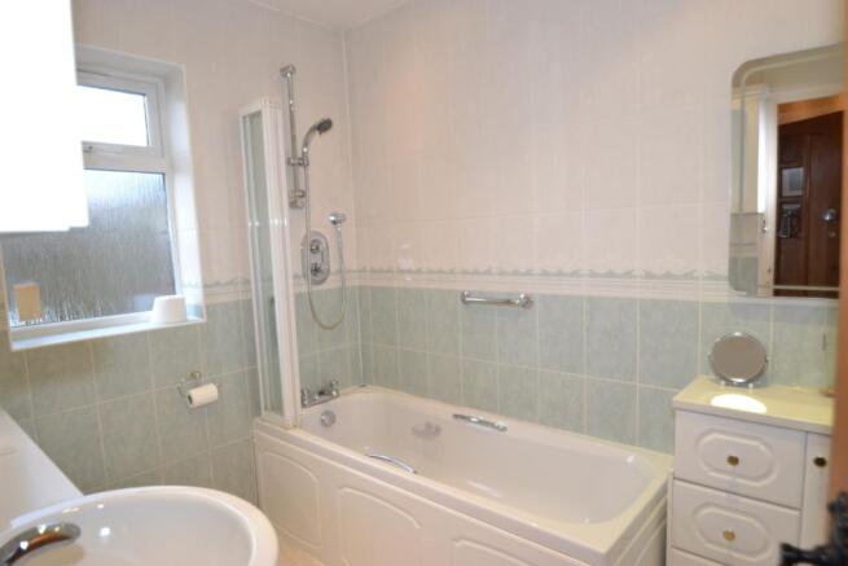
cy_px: 283
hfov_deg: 81.2
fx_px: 495
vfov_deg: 59.5
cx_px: 424
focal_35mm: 21
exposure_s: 1/60
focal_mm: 14
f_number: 4
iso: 400
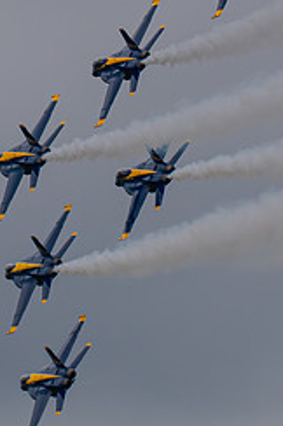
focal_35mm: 1357
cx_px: 20
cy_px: 73
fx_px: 16046
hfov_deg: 1.0
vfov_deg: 1.5
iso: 640
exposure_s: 1/6400
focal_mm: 330
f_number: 6.3
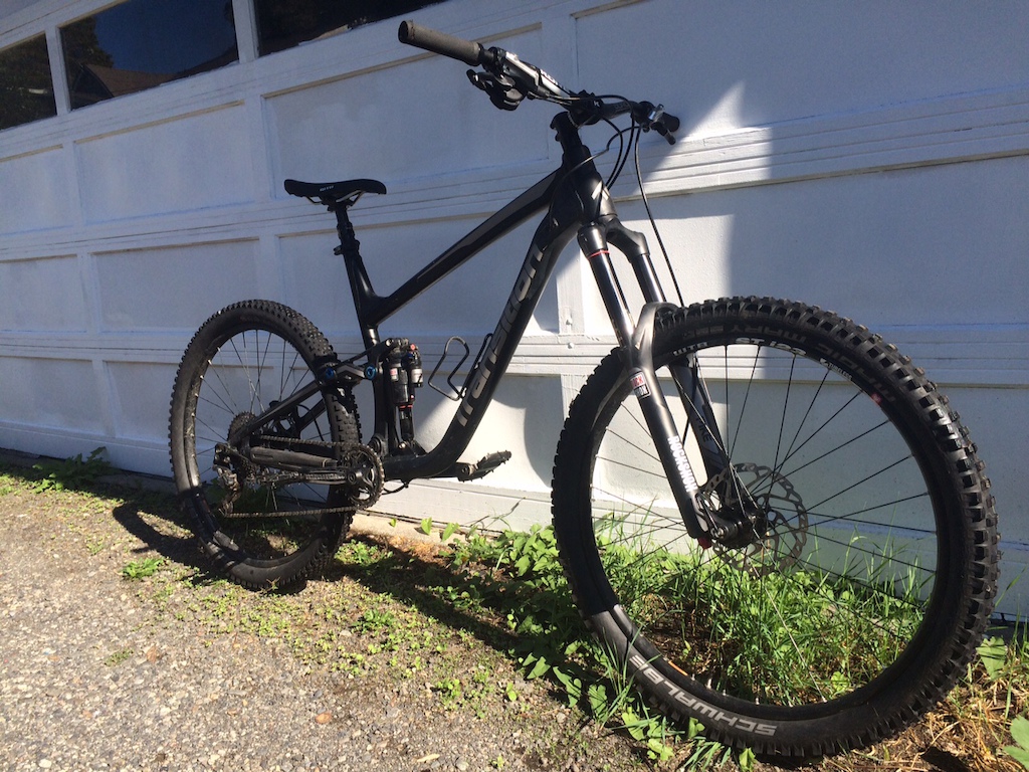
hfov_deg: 61.7
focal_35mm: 29
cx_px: 514
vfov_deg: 48.2
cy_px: 386
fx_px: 862
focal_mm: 4.15
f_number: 2.2
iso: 32
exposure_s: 1/1282
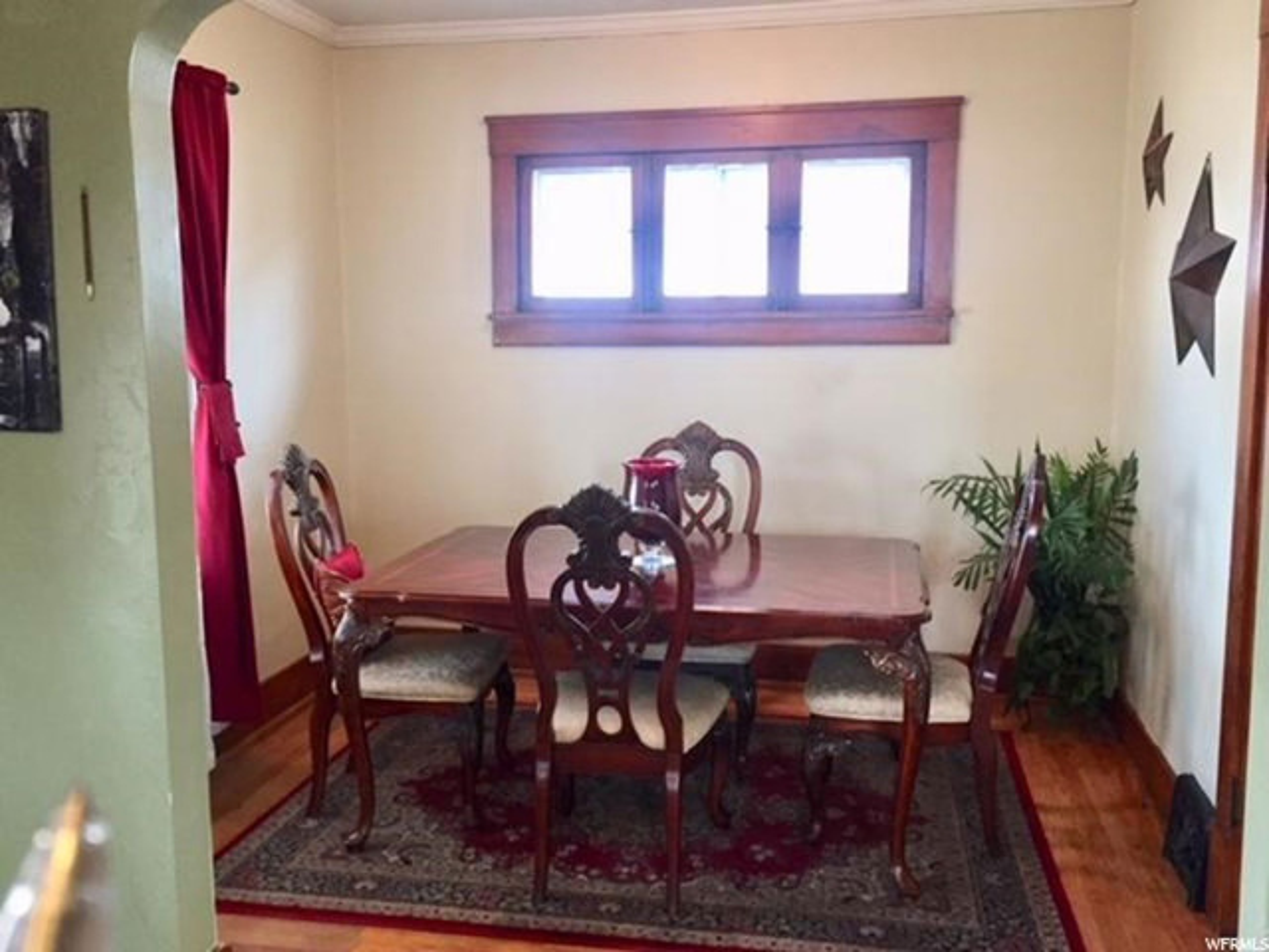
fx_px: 1063
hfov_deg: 61.7
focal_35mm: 29
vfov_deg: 48.2
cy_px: 476
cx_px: 634
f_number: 2.2
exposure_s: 1/30
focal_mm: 4.15
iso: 160
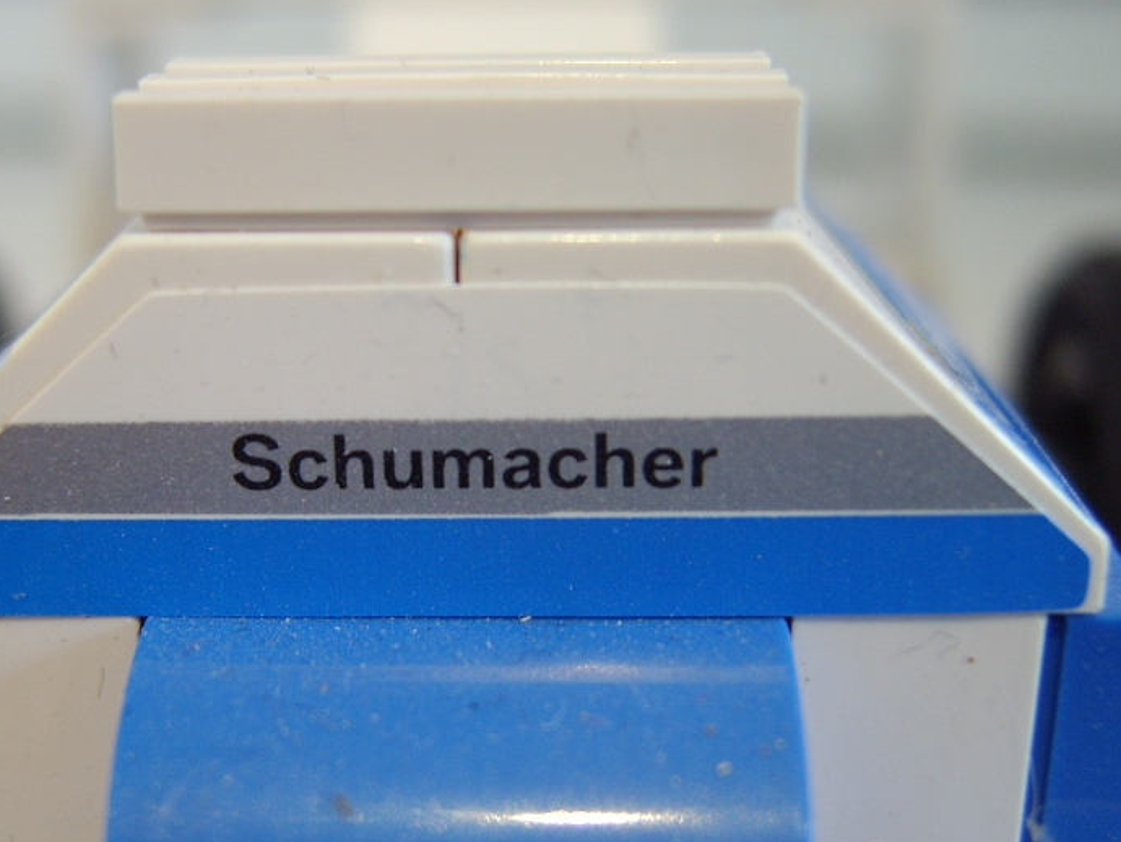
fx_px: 1490
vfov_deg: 31.5
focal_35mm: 46
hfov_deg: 41.0
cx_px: 434
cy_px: 460
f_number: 2.7
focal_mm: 8.13
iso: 100
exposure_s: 1/18
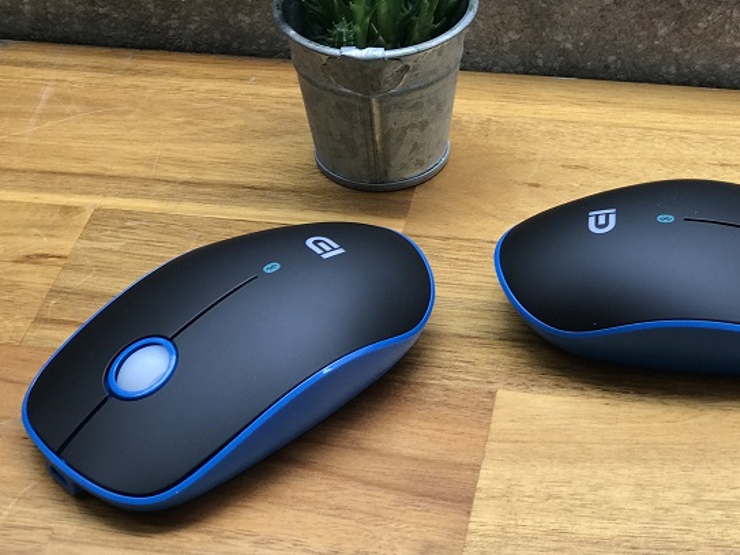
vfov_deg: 17.5
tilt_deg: -35.4
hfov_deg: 23.2
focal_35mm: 84
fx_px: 1795
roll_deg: +1.3
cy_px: 158
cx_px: 491
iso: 25
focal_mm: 6.6
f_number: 2.8
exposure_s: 1/50
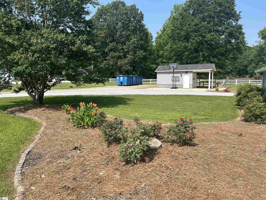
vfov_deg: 53.1
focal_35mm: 26
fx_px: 200
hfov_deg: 67.3
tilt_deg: -6.7
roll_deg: +1.2
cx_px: 133
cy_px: 100
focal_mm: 5.7
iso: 50
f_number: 1.5
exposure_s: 1/2841
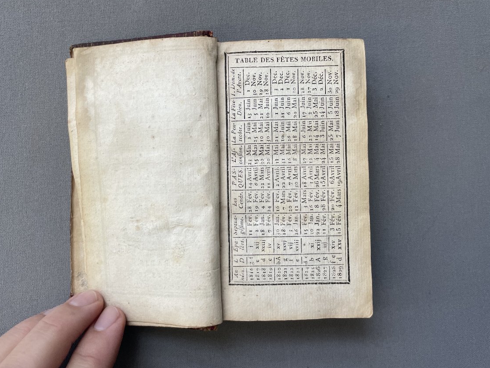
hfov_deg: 63.4
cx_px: 239
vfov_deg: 49.7
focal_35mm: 28
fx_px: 396
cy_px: 172
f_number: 1.6
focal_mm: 4.2
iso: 125
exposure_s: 1/102
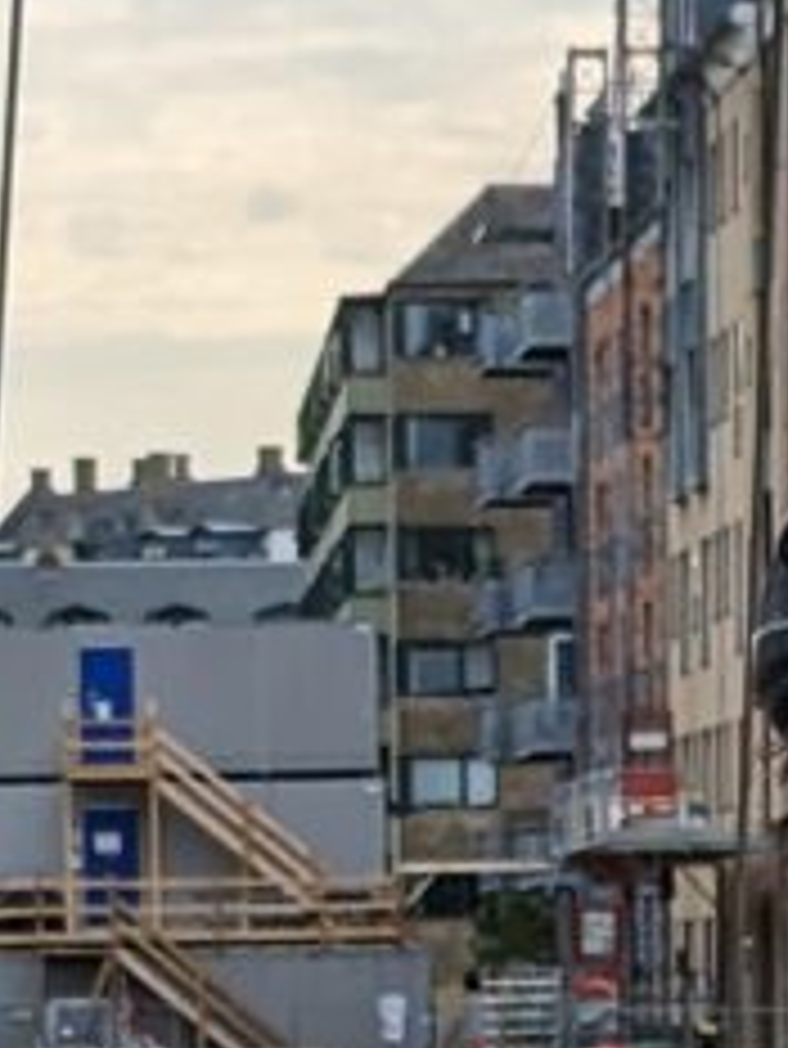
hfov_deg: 4.5
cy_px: 1970
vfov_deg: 5.9
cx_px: 115
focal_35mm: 330
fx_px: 10007
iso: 46
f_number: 1.85
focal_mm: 6.81
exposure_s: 1/1168
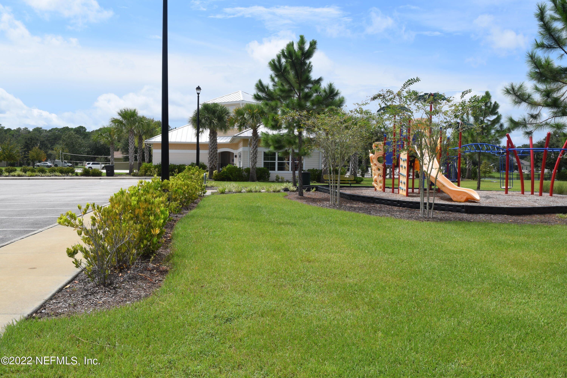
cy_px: 189
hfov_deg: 57.2
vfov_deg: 40.0
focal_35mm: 33
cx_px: 284
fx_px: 520
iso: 200
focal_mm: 22
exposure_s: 1/400
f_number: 10
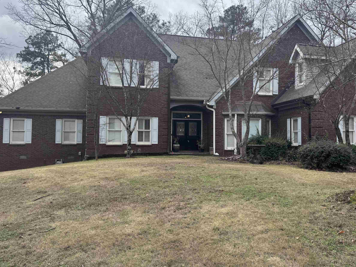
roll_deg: +0.1
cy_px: 126
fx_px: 319
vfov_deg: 45.4
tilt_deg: +1.6
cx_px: 211
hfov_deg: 58.0
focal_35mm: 31
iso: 80
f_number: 1.78
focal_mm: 6.76
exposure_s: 1/1767
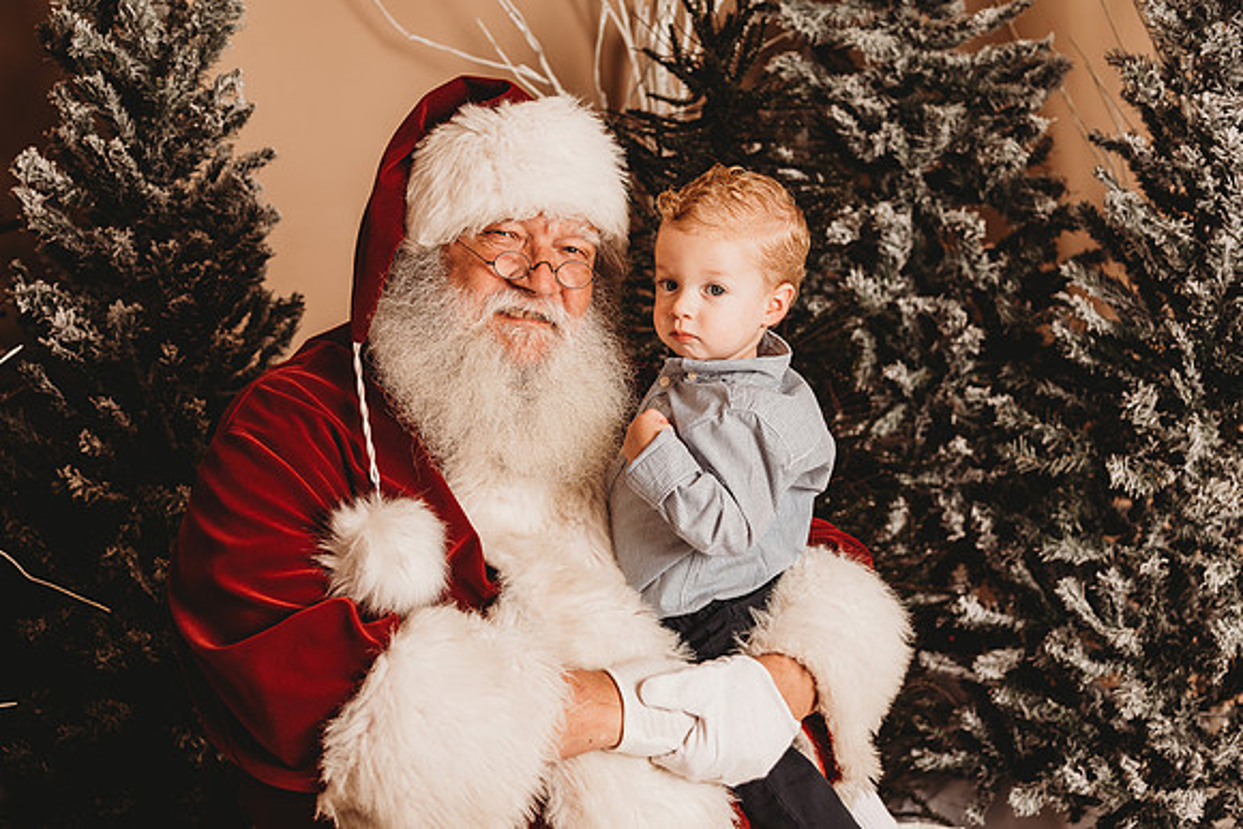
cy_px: 414
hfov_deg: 36.2
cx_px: 622
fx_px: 1899
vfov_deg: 24.6
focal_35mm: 55
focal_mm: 55
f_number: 4
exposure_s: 1/160
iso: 100
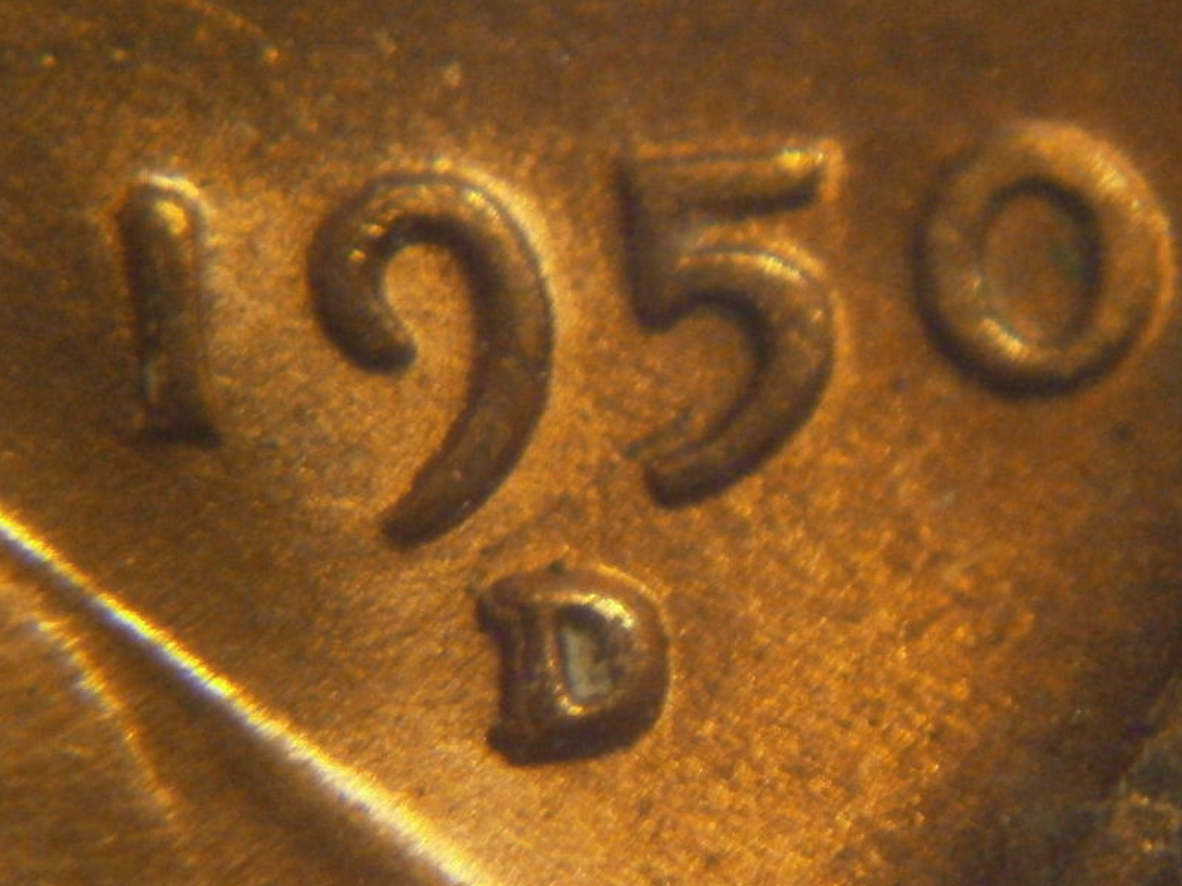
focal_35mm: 163
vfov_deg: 9.1
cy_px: 536
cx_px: 670
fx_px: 5564
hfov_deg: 12.1
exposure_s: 1/15
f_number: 6.5
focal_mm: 23.5
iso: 1600
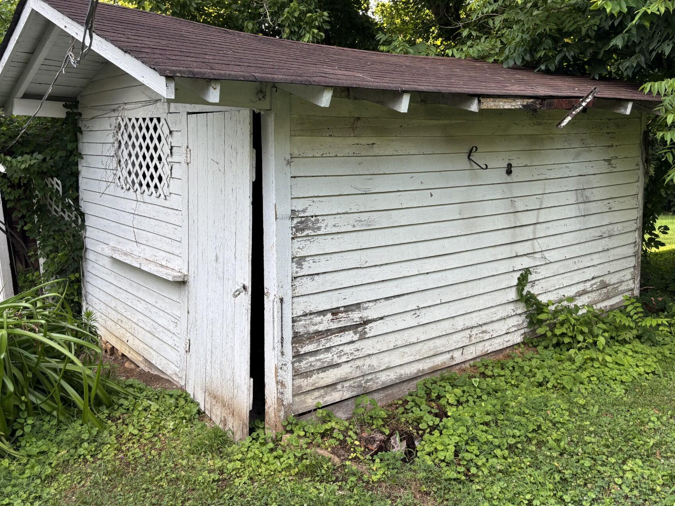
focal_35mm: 31
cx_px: 312
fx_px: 604
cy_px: 209
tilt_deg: -6.0
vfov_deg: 45.2
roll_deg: +0.7
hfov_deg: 58.3
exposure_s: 1/143
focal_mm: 5.96
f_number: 1.6
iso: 40
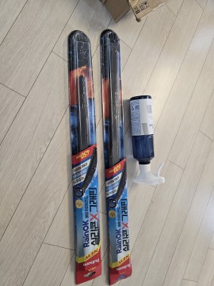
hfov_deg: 58.9
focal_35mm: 23
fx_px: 190
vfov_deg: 73.9
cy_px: 143
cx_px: 107
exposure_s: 1/120
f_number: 1.7
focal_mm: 6.3
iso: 250
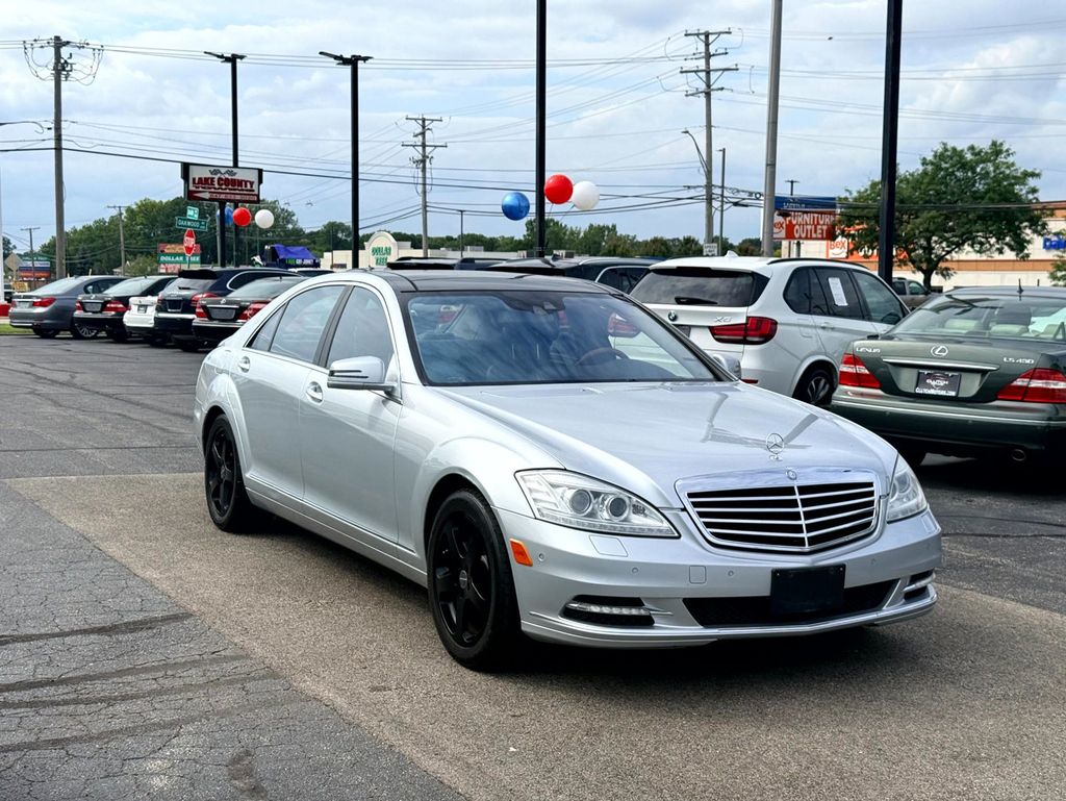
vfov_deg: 30.3
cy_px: 400
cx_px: 533
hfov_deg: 39.6
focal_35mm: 48
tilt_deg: -5.0
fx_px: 1479
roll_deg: -0.7
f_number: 1.78
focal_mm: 6.76
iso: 64
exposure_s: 1/5587
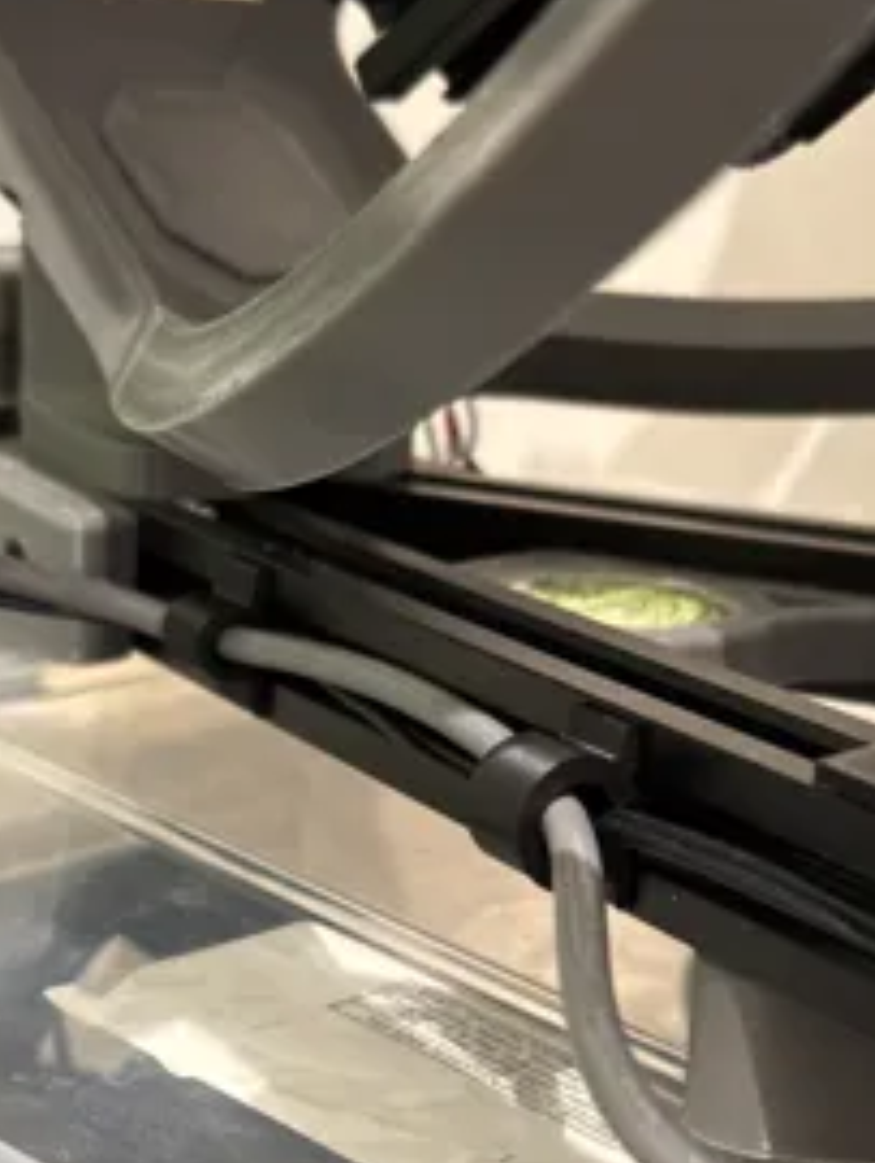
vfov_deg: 27.2
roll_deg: -3.0
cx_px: 457
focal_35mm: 71
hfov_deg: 20.8
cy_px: 797
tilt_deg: -18.6
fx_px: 2389
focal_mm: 6.76
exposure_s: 1/25
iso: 500
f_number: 1.78
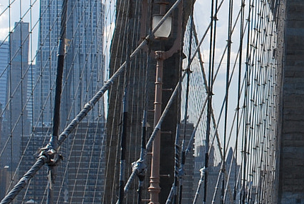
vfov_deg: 10.2
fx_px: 1134
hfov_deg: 15.0
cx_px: 308
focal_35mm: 134
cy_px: -18
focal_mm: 24
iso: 100
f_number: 6.3
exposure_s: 1/320
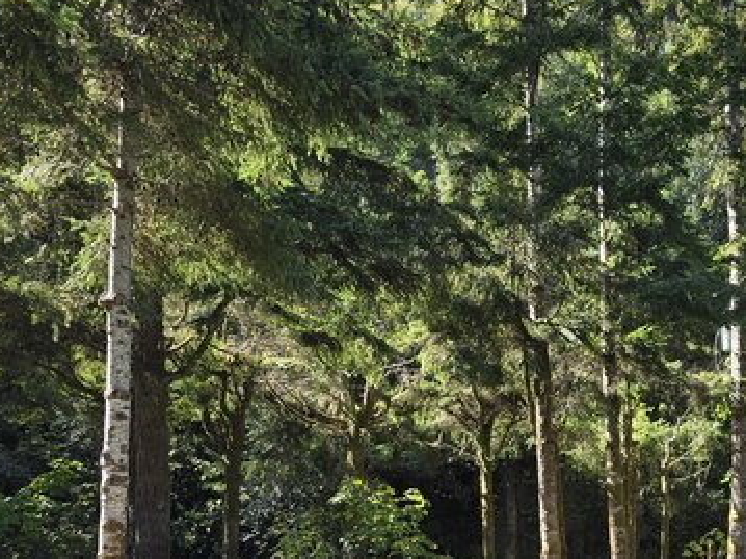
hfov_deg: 44.4
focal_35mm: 41
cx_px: 551
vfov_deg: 33.8
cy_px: 470
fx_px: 883
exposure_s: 1/180
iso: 16
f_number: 1.7
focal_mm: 6.3
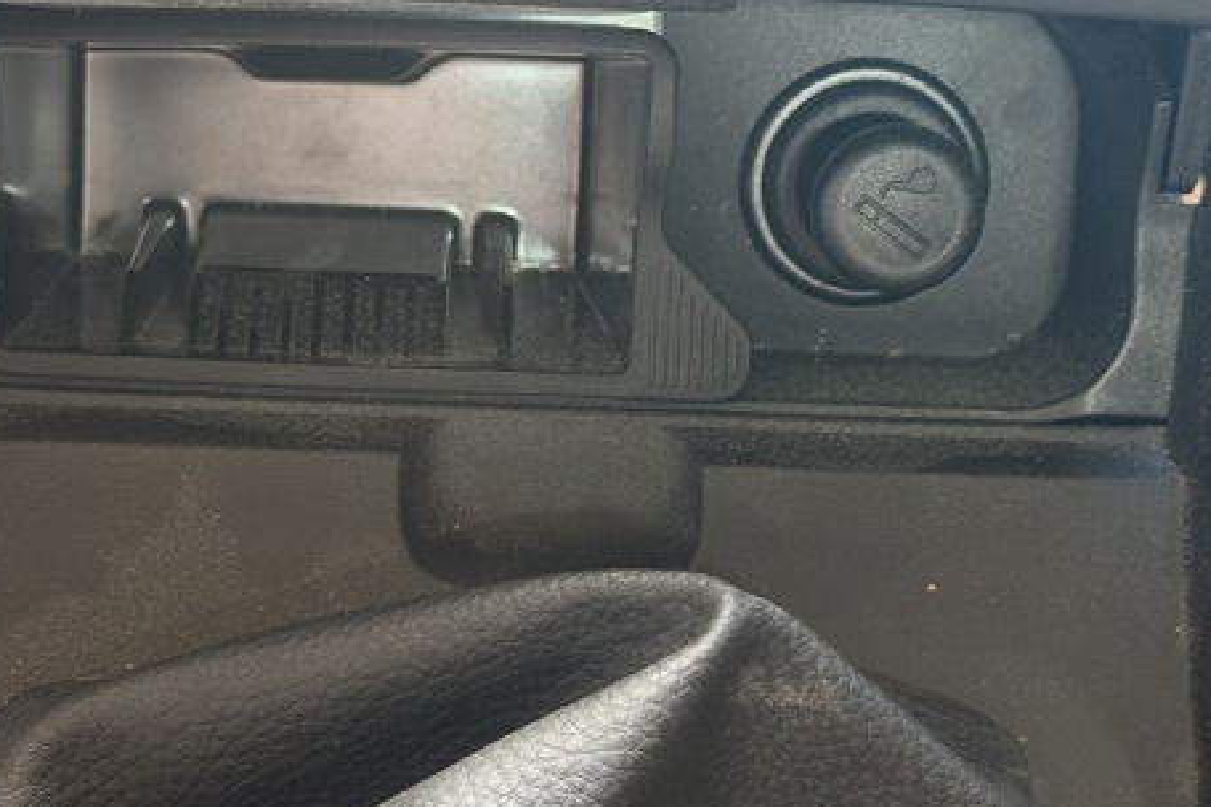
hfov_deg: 28.8
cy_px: 231
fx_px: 2355
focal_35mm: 70
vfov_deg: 19.4
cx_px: 518
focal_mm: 6.76
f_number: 1.78
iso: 500
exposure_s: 1/36
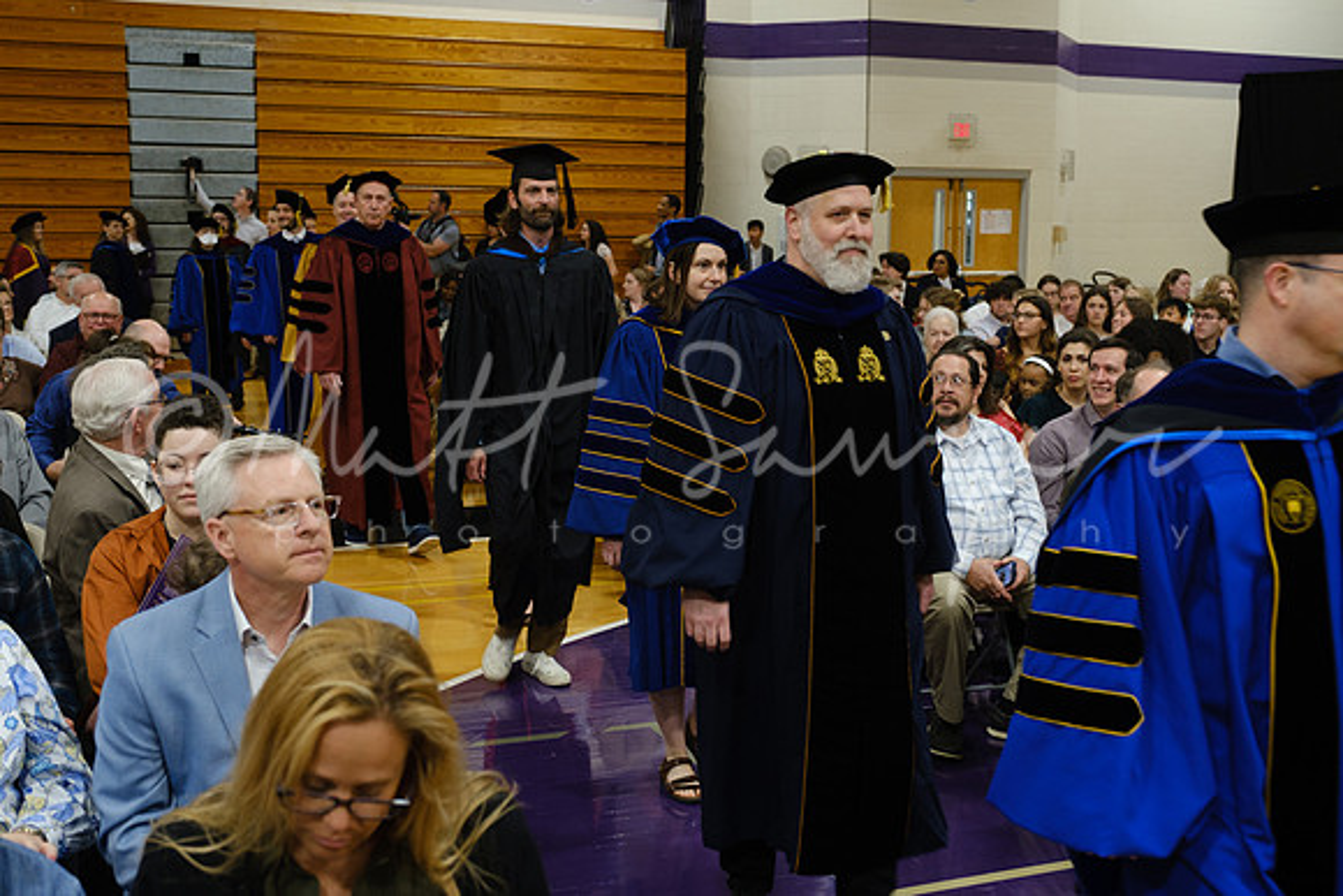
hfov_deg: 46.4
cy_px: 448
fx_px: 1567
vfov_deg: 31.9
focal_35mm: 42
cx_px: 672
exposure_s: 1/100
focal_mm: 28.3
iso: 1250
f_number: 3.2
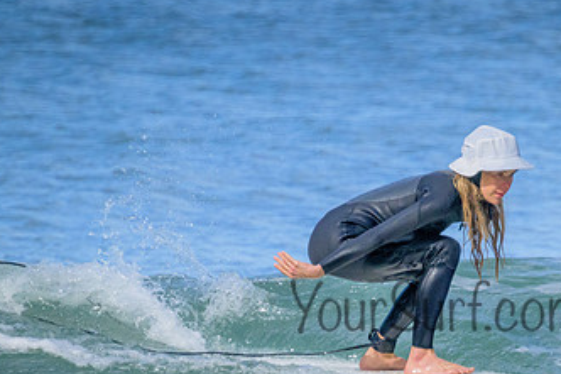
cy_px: 292
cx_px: 465
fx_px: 21774
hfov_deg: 1.5
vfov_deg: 1.0
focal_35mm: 1398
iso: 3600
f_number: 11
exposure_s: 1/1600
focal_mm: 800
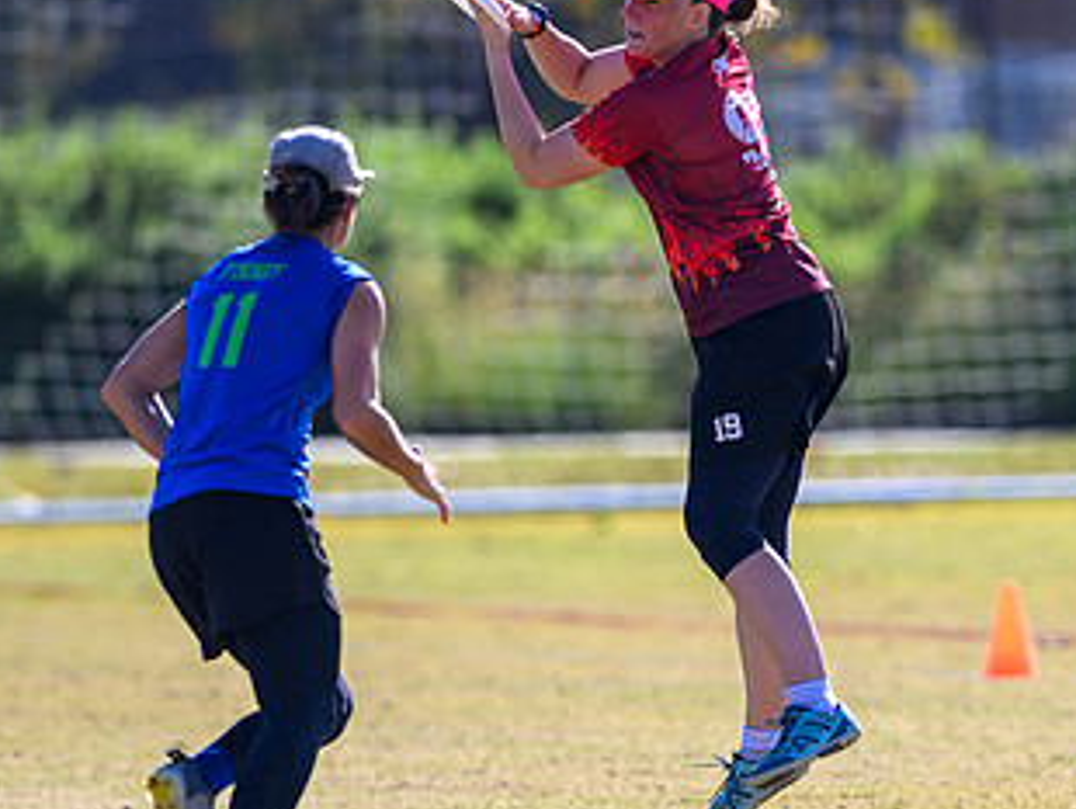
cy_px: 447
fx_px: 37516
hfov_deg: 1.6
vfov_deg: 1.2
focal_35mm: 1206
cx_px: 758
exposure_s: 1/1600
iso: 100
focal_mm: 400
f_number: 3.2
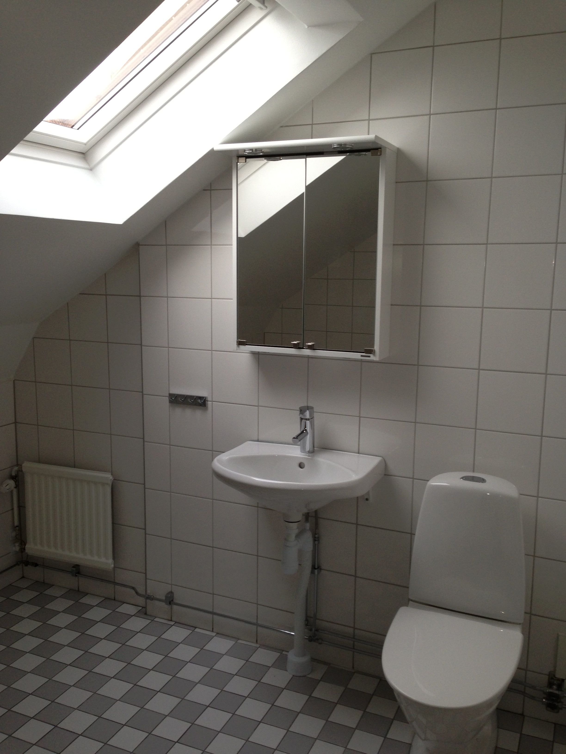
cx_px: 283
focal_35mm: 33
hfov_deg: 42.9
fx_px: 719
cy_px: 377
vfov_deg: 55.4
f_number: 2.4
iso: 64
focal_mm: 4.13
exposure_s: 1/60
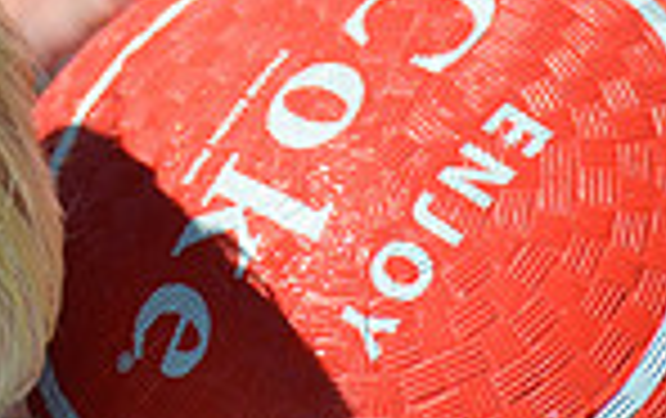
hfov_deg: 1.8
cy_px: 485
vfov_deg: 1.1
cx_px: 72
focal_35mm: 1195
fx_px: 21723
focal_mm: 200
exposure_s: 1/1600
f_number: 6.3
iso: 400
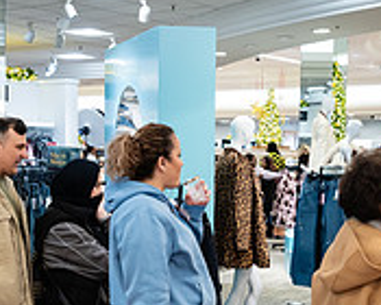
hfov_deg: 25.3
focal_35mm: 75
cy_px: 239
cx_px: 139
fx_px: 846
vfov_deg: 20.2
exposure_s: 1/125
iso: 1000
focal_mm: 24
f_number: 3.2
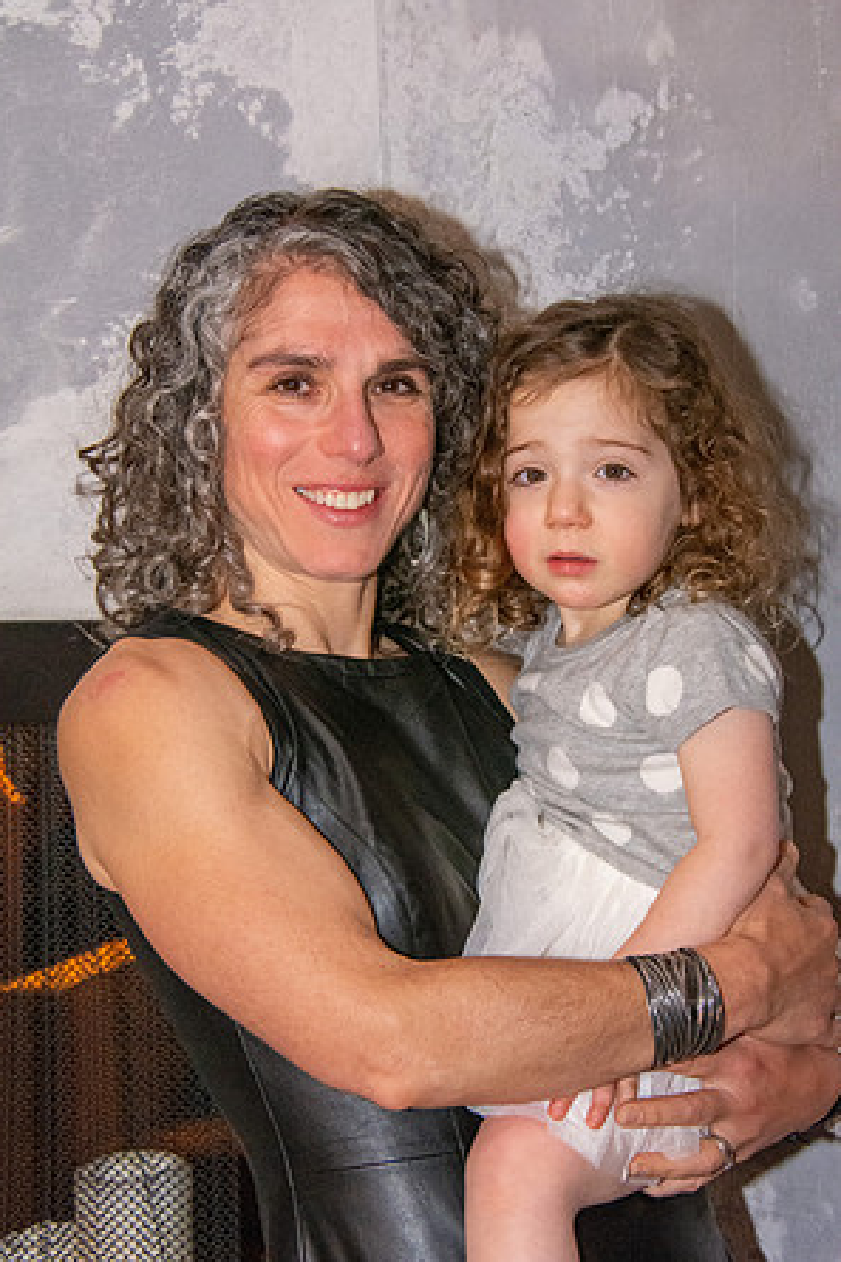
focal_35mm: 109
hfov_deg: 12.6
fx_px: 3822
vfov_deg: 18.8
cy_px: 634
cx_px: 419
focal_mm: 72
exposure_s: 1/100
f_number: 11
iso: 5000
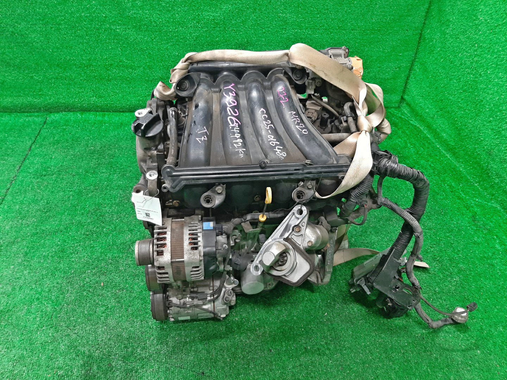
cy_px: 190
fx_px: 381
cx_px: 254
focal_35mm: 26
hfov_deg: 67.3
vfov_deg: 53.1
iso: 184
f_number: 1.7
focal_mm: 3.93
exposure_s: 1/50
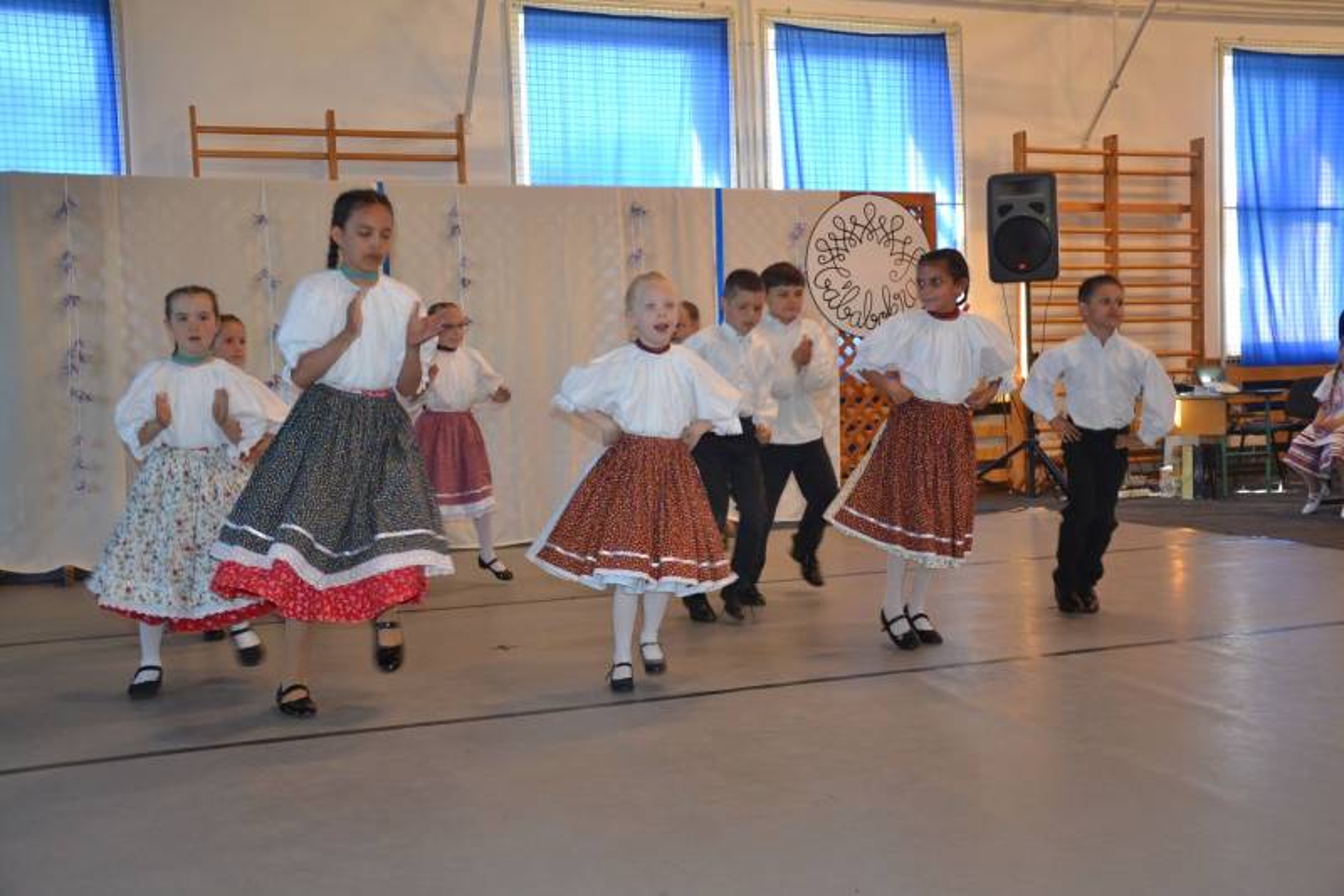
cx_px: 672
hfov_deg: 51.3
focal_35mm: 38
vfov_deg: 35.5
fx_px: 1400
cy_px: 448
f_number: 4
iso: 720
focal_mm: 25
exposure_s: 1/60
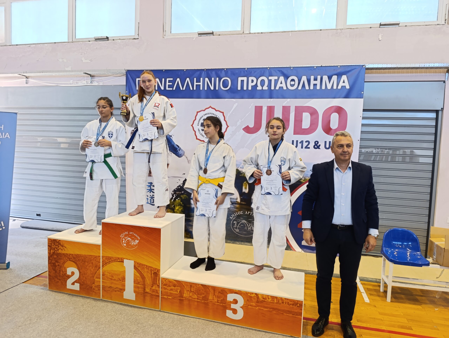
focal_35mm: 23
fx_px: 299
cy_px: 169
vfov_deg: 59.0
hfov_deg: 73.8
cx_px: 224
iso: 400
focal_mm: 6.14
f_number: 1.6
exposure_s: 1/100
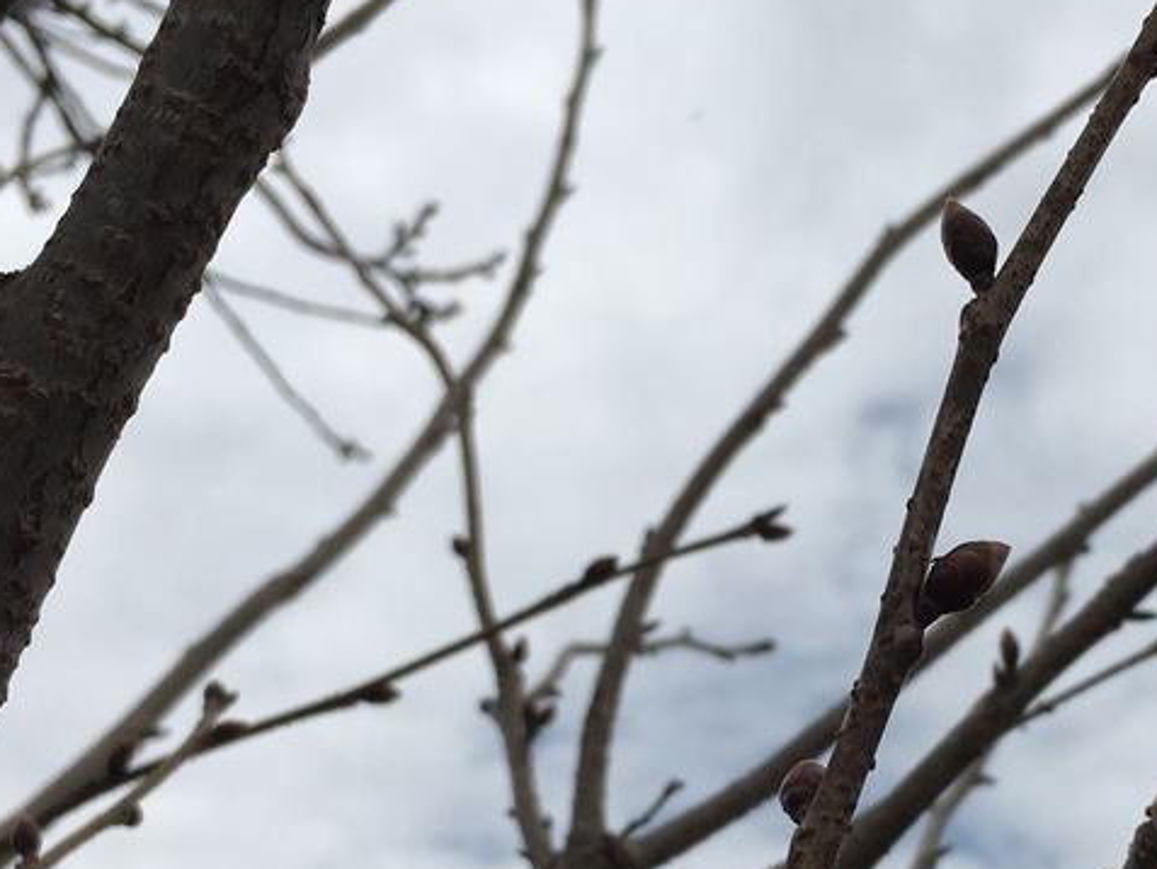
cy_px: 791
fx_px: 2441
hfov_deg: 26.3
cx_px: 900
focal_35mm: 73
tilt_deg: +25.8
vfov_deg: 19.8
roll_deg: -0.9
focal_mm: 4.15
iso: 25
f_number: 2.2
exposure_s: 1/3663
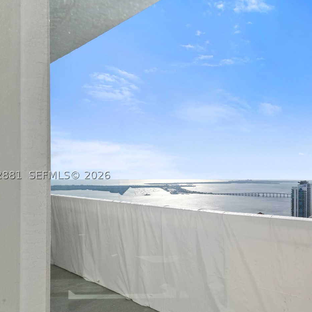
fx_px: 235
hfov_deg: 62.7
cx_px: 240
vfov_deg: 67.0
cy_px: 175
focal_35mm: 23
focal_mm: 10
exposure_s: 1/2500
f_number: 9
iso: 400
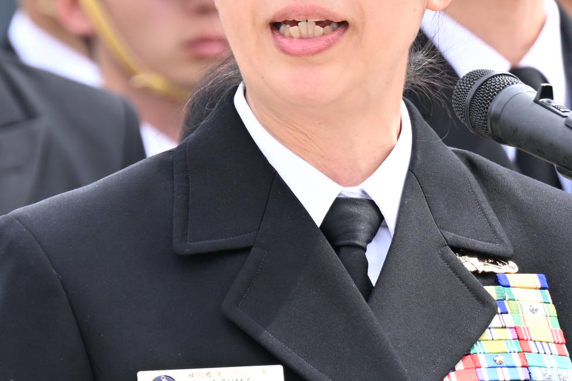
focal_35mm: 808
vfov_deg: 1.7
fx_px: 12835
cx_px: 320
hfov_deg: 2.6
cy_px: 17
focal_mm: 190
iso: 100
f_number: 6.3
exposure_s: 1/125
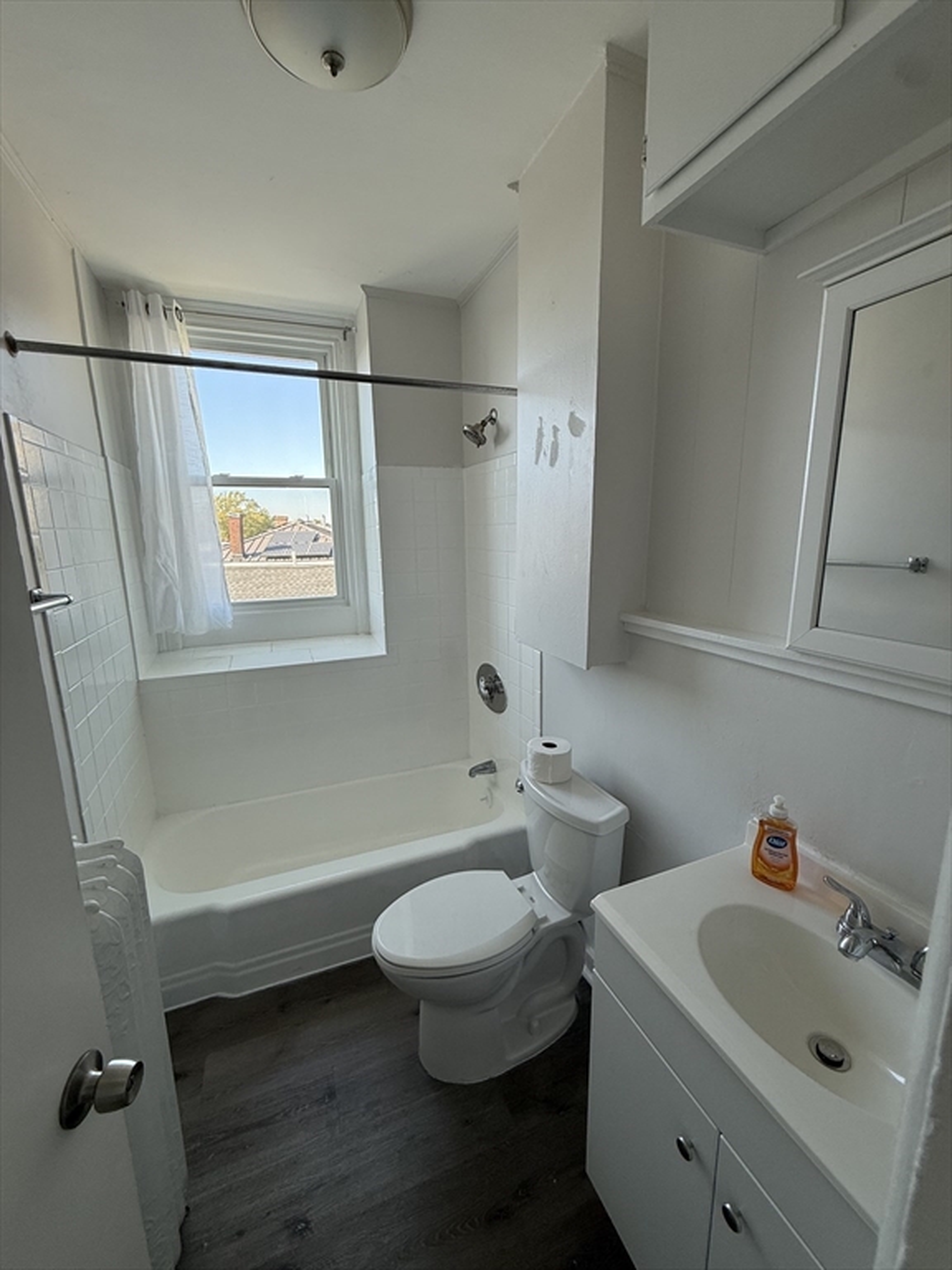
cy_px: 635
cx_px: 476
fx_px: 513
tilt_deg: -11.4
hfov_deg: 85.7
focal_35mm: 14
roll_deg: -0.1
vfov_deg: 102.1
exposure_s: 1/99
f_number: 2.2
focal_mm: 2.22
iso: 100
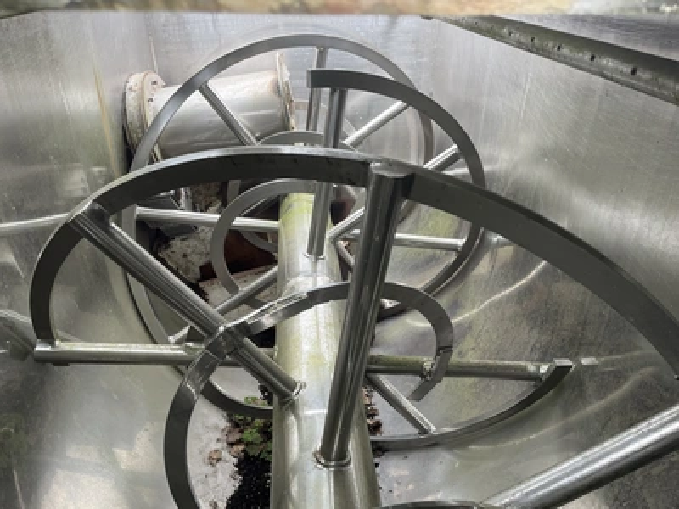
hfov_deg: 67.3
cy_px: 254
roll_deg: -0.7
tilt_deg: -28.2
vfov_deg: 53.1
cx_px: 340
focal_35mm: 26
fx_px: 510
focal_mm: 5.1
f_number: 1.6
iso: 64
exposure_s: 1/163
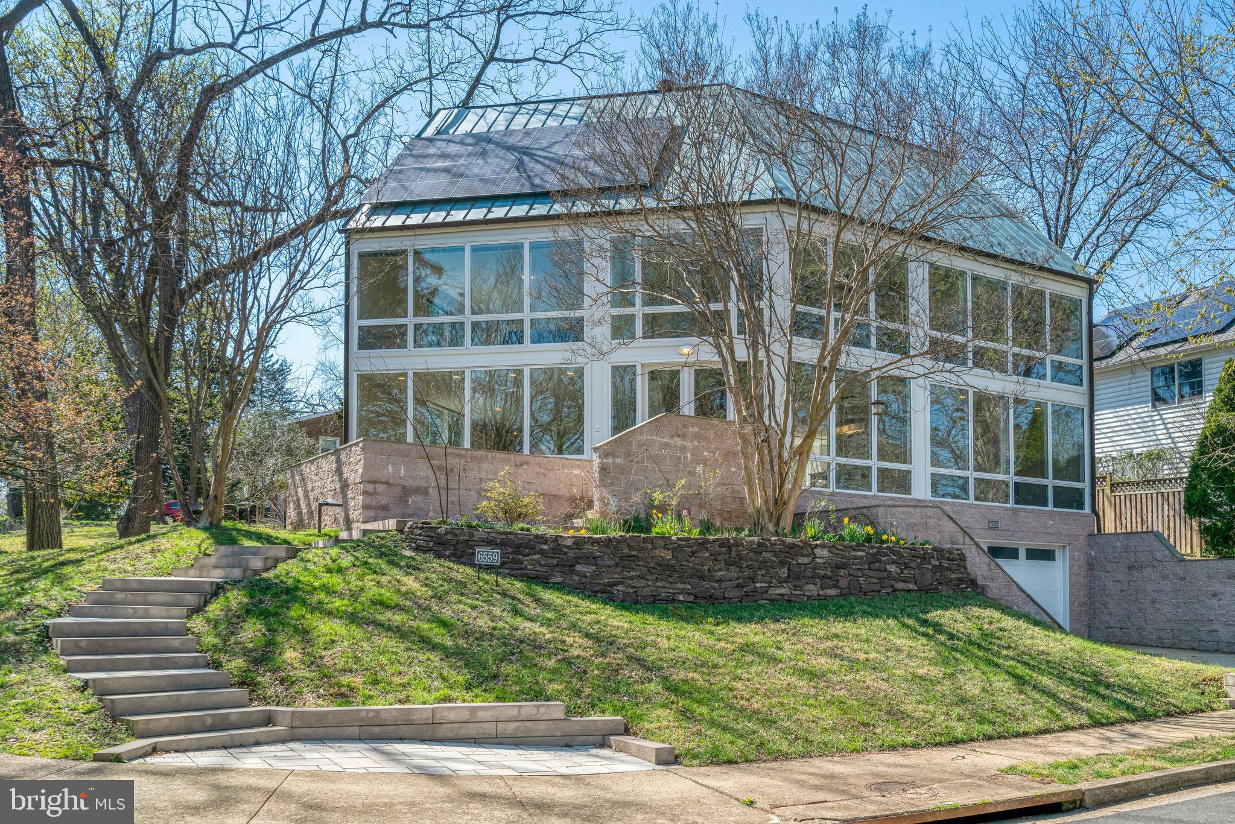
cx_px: 618
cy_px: 412
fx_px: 1029
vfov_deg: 43.6
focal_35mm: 30
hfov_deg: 61.9
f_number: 8
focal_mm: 30
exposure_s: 1/2000
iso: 1250
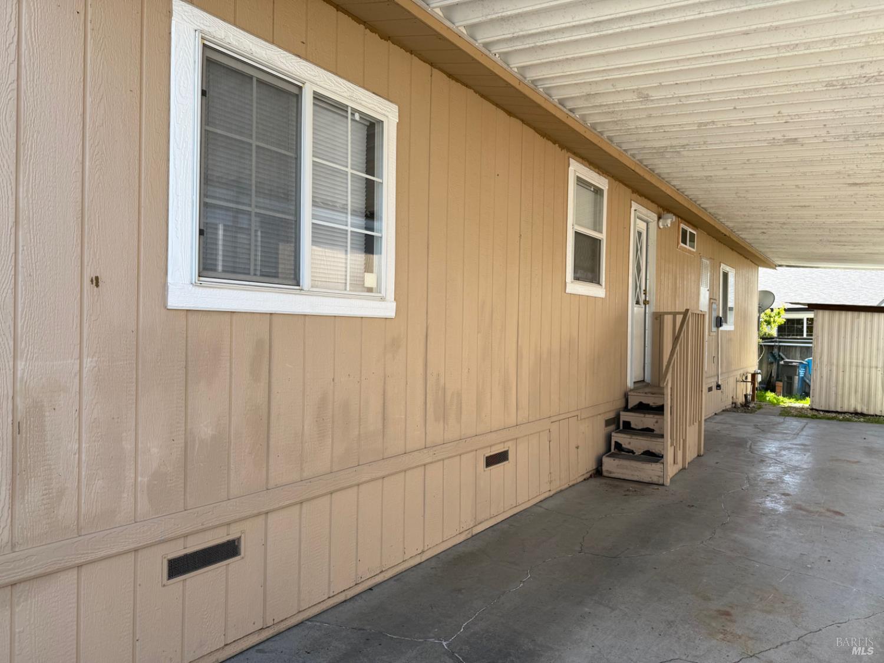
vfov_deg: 56.8
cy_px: 332
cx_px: 442
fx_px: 613
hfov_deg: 71.6
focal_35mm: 24
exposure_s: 1/715
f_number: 1.78
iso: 80
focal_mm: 6.76
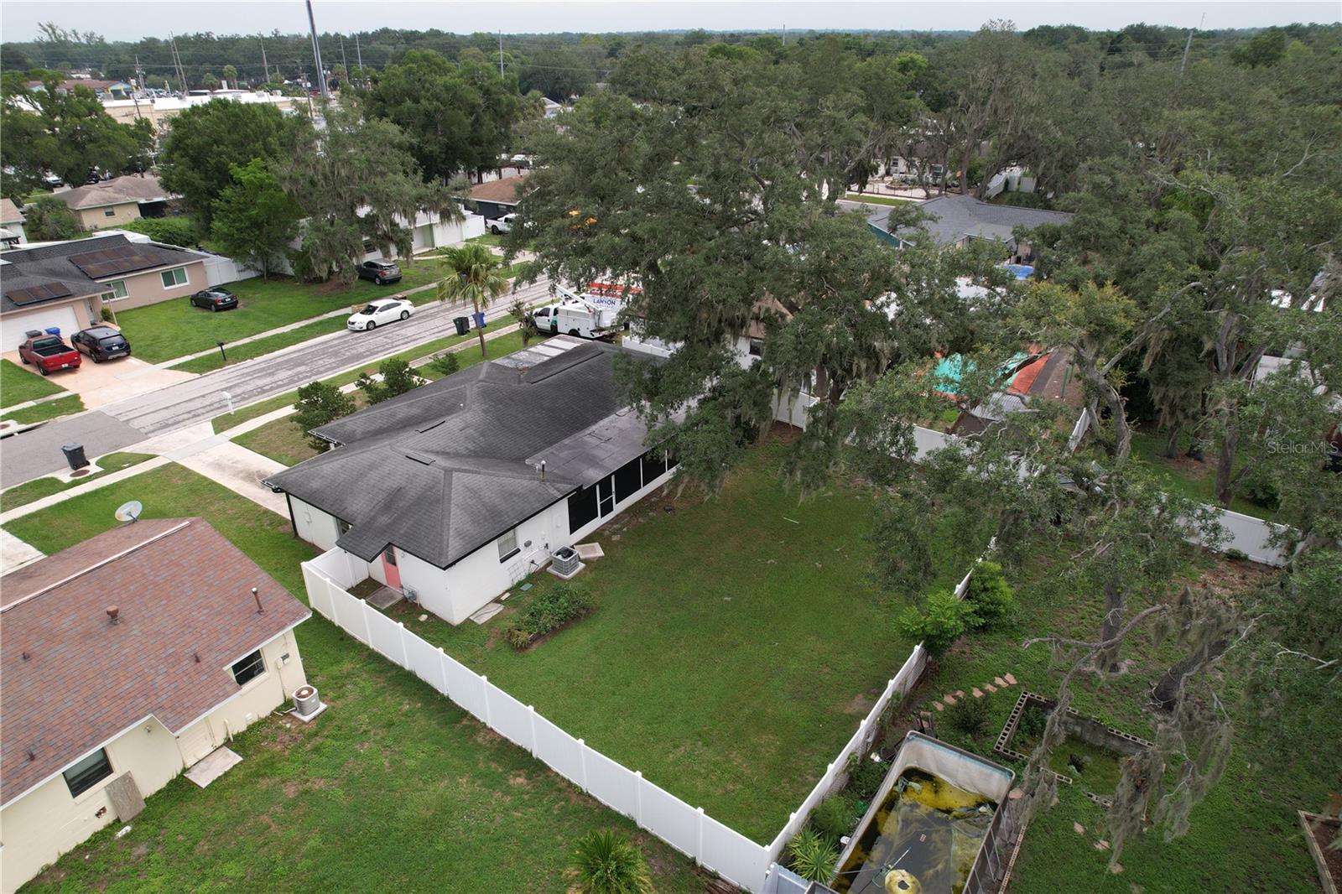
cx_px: 671
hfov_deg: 78.6
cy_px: 447
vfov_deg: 57.2
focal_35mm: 22
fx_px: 820
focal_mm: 8.38
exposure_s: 1/120
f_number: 2.8
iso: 100
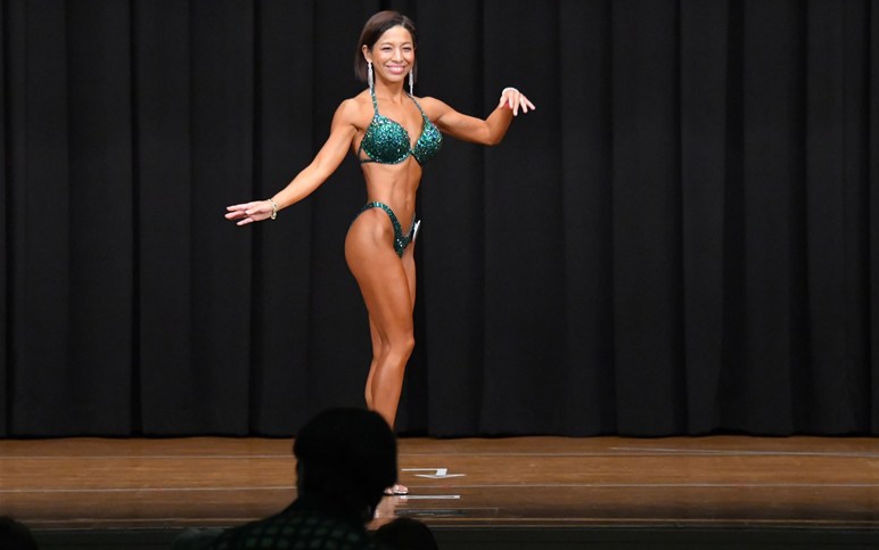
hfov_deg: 9.1
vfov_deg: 5.7
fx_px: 5511
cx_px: 440
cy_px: 262
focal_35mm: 230
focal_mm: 150
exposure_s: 1/400
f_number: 5.6
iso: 8000
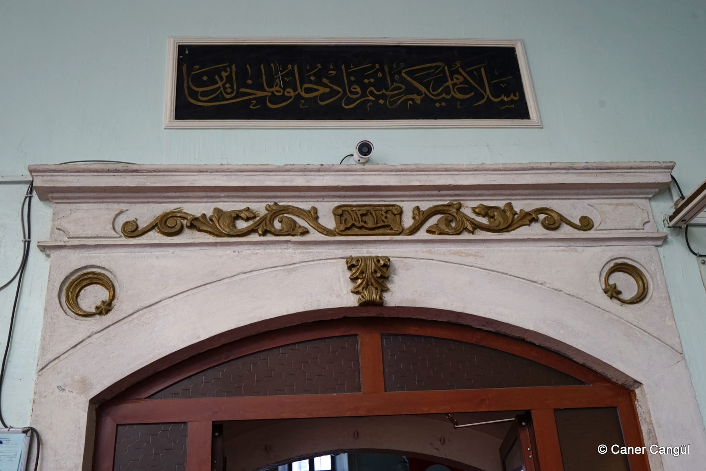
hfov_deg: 53.1
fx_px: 706
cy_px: 236
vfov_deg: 36.9
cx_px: 353
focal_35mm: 36
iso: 1250
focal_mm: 36
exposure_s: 1/60
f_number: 8
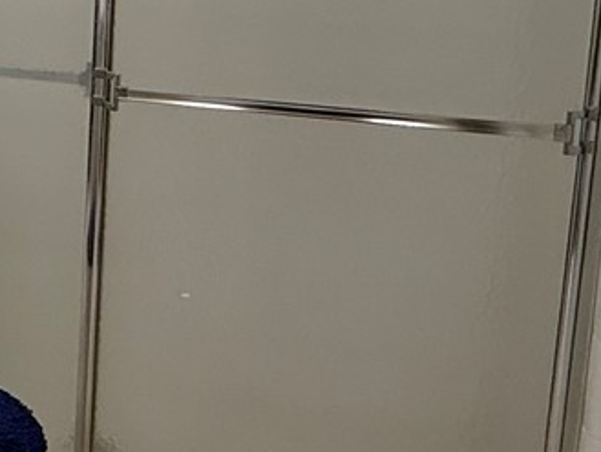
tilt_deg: -8.7
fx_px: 1181
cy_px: 5
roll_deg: +0.8
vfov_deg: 20.9
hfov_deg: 21.7
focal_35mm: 68
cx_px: -389
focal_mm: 2.22
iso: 125
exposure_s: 1/120
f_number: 2.2
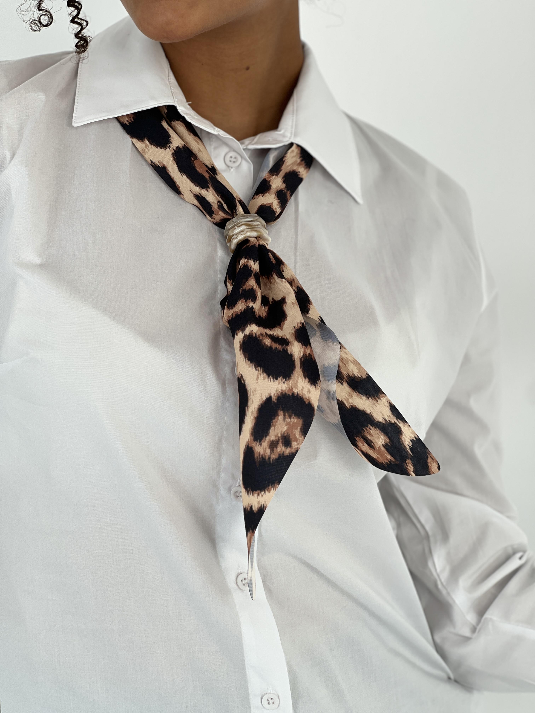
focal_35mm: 77
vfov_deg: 25.3
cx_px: 268
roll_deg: +0.8
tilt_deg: -9.1
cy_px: 356
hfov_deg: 19.1
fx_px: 1587
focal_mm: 9
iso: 32
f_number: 2.8
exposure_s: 1/100
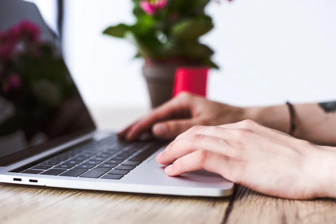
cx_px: 168
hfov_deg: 39.6
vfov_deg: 27.0
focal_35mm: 50
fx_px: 467
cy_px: 112
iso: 400
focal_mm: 50
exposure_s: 1/320
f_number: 3.2
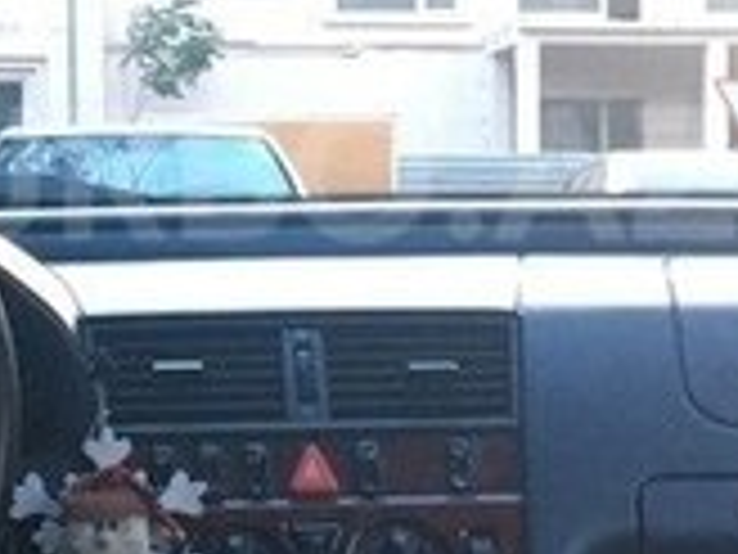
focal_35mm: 117
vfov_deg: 12.6
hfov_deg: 16.8
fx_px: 2494
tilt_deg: +1.6
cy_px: 173
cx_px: 274
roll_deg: -0.3
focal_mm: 4.15
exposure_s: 1/17
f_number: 2.2
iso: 200
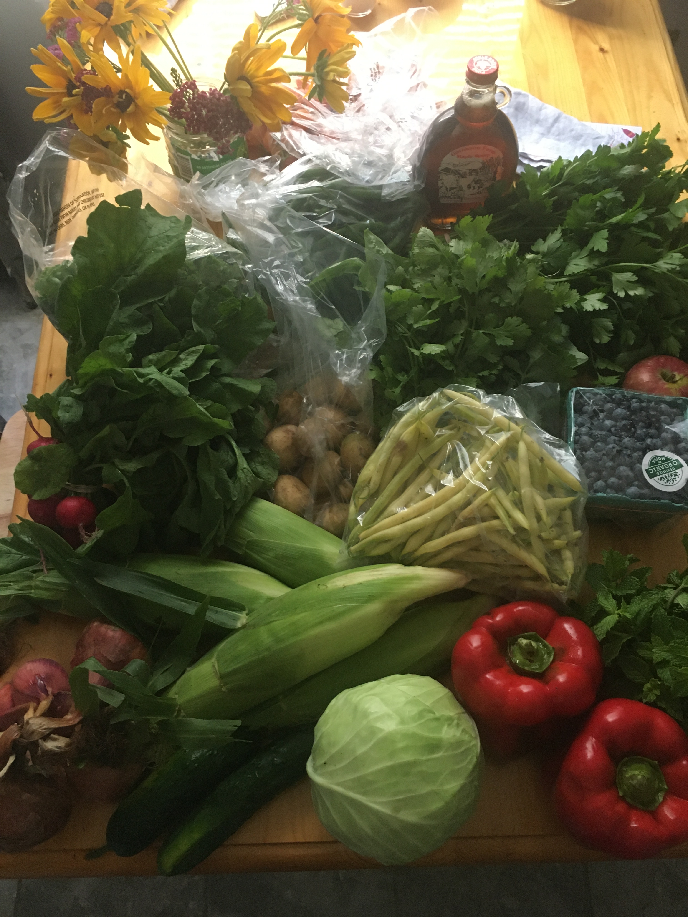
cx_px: 344
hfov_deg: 48.2
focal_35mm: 29
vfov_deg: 61.7
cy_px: 458
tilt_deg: -64.5
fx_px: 769
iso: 200
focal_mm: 4.15
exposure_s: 1/24
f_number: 2.2
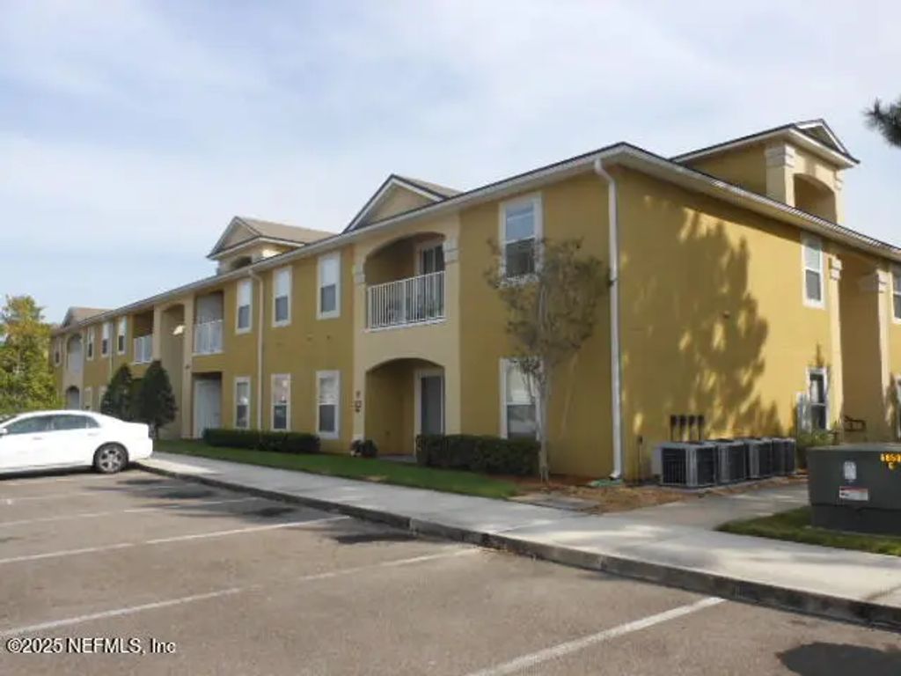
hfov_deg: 63.4
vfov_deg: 49.7
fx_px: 729
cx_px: 450
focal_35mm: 28
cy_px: 338
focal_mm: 5
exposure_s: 1/640
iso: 80
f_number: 3.7
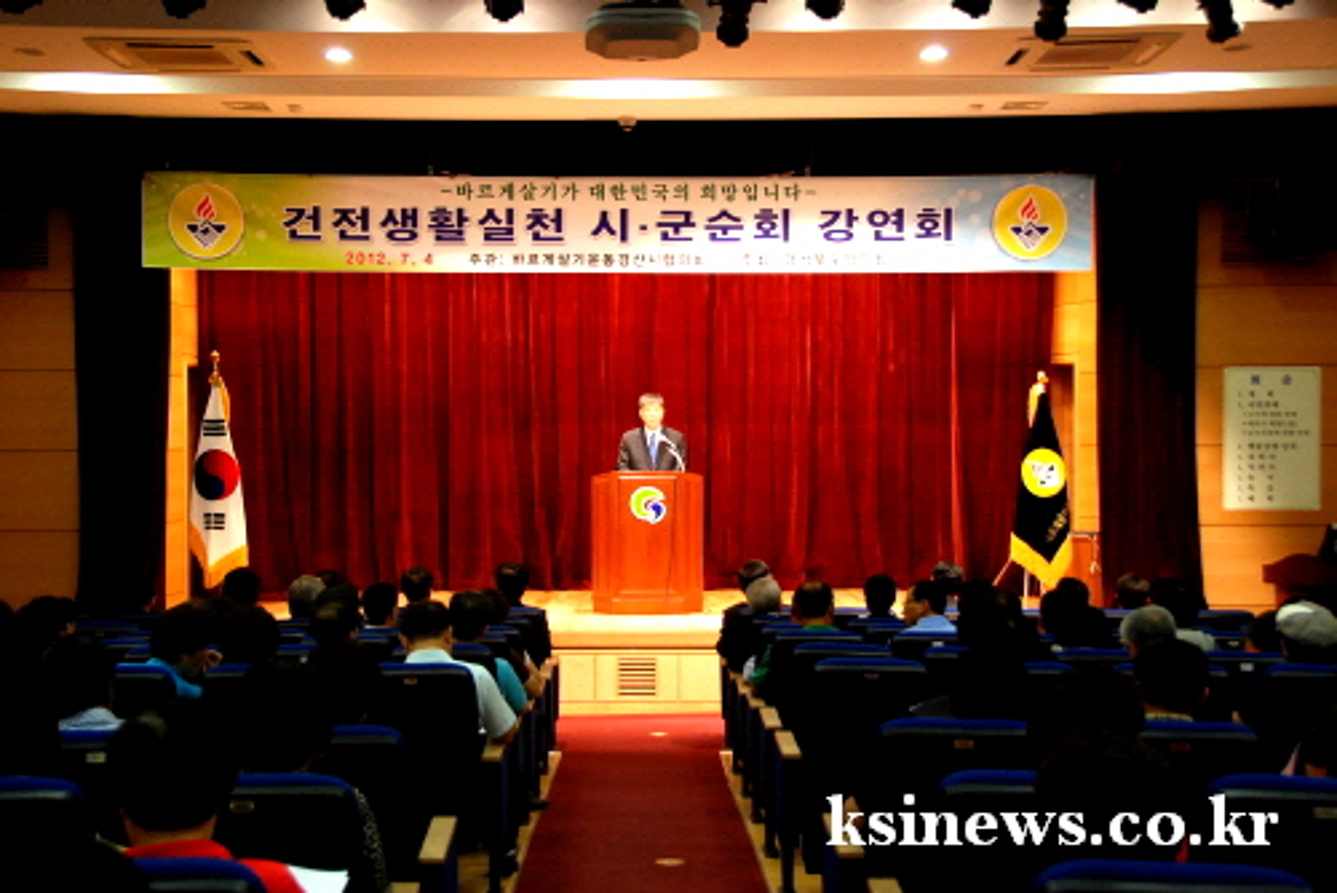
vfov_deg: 26.5
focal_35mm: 51
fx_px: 1895
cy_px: 446
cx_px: 668
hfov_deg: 38.9
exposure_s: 1/20
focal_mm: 34
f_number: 4.2
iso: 800
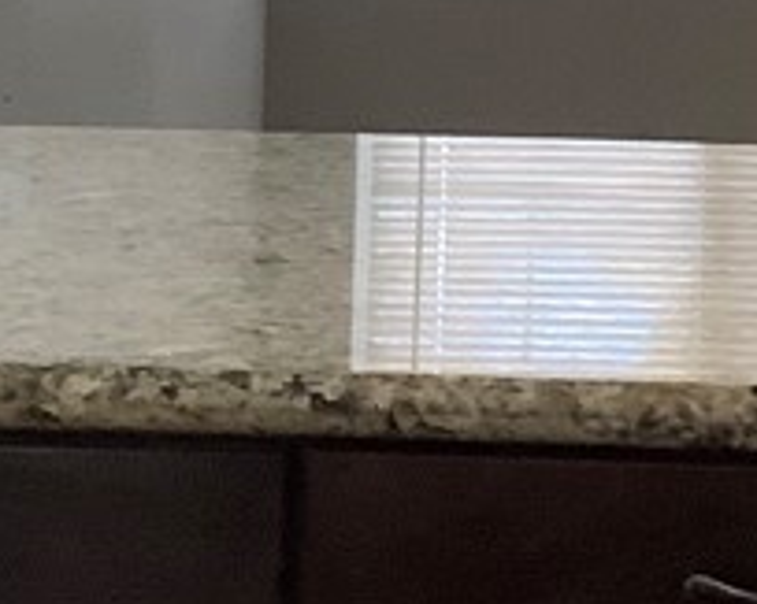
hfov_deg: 12.5
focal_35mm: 152
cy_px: -396
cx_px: 853
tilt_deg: +0.5
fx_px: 3404
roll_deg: -0.9
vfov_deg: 9.7
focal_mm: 3.3
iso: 250
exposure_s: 1/60
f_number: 2.4
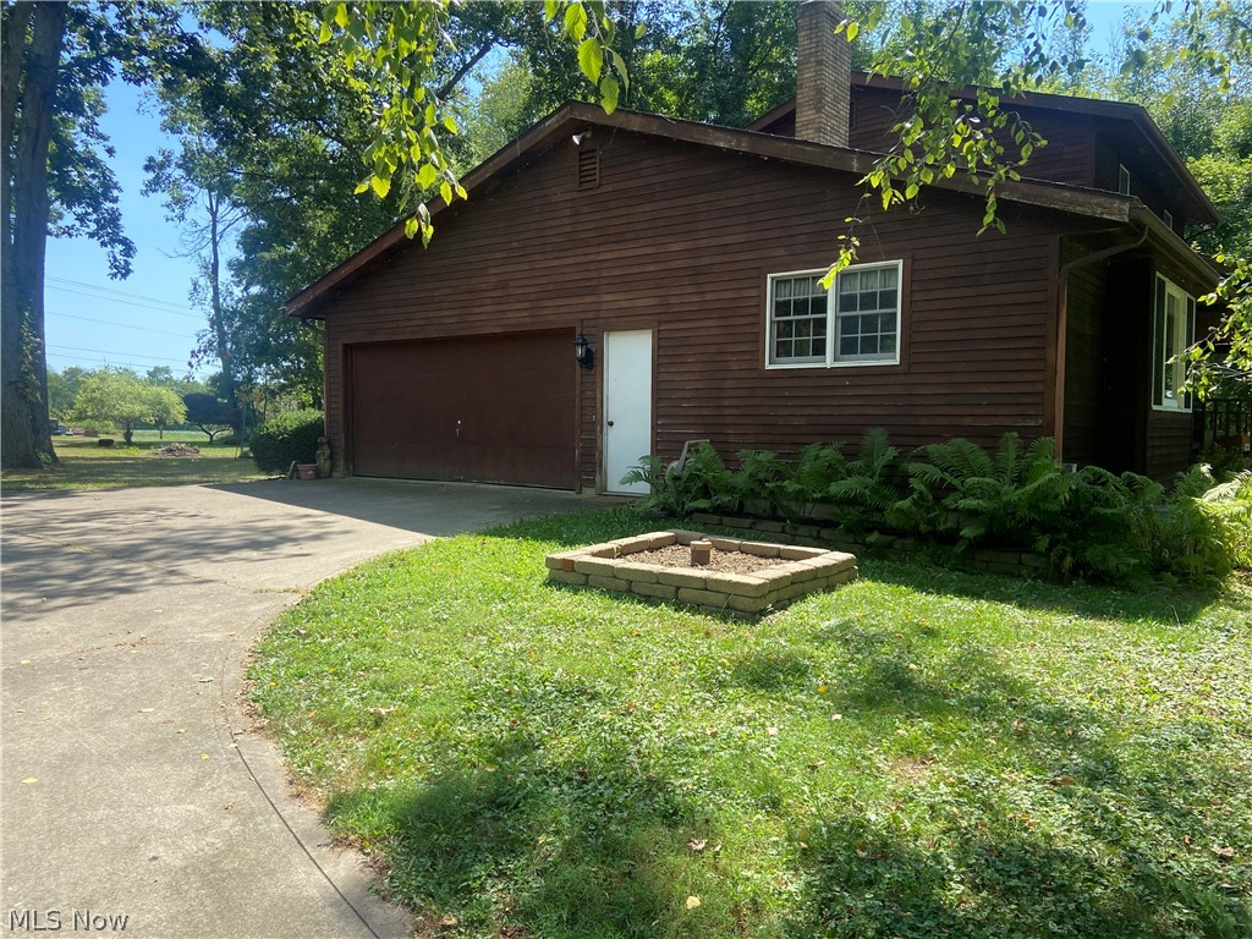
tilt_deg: -3.4
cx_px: 626
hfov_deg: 67.3
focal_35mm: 26
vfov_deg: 53.1
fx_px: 940
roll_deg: +0.2
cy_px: 470
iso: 32
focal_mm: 4.25
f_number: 1.8
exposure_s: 1/877
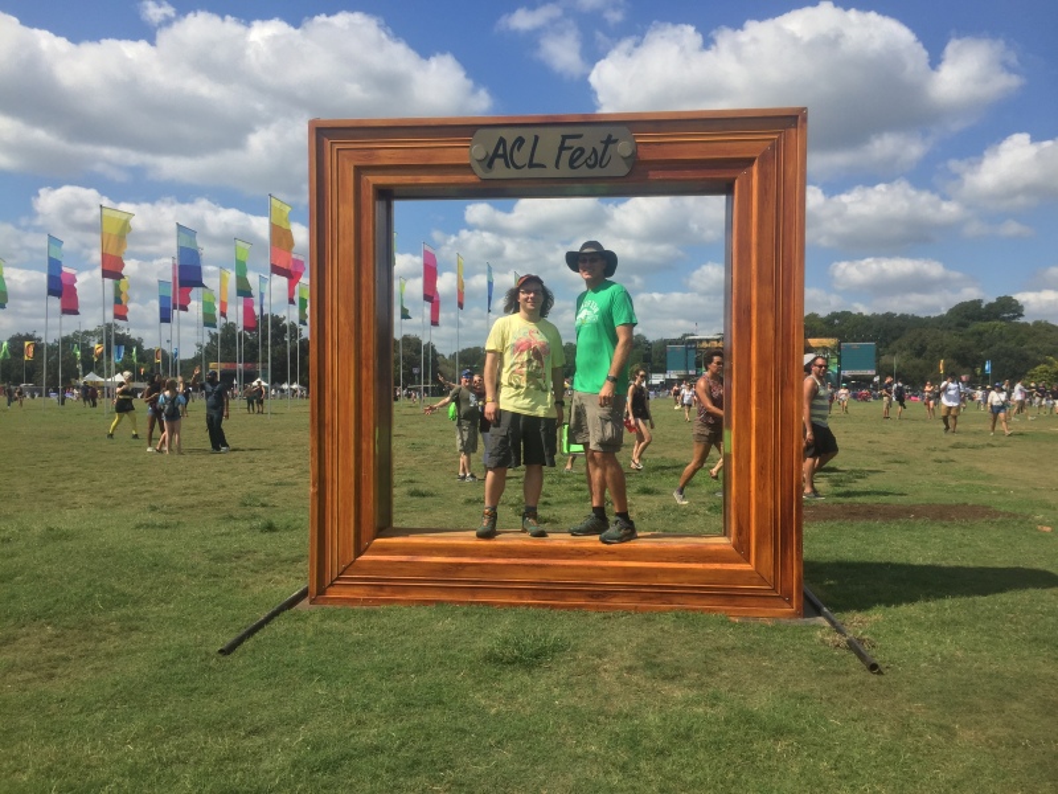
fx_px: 886
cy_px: 397
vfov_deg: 48.2
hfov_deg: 61.7
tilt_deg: +0.0
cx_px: 529
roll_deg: -0.5
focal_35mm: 29
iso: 32
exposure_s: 1/2639
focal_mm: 4.15
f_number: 2.2
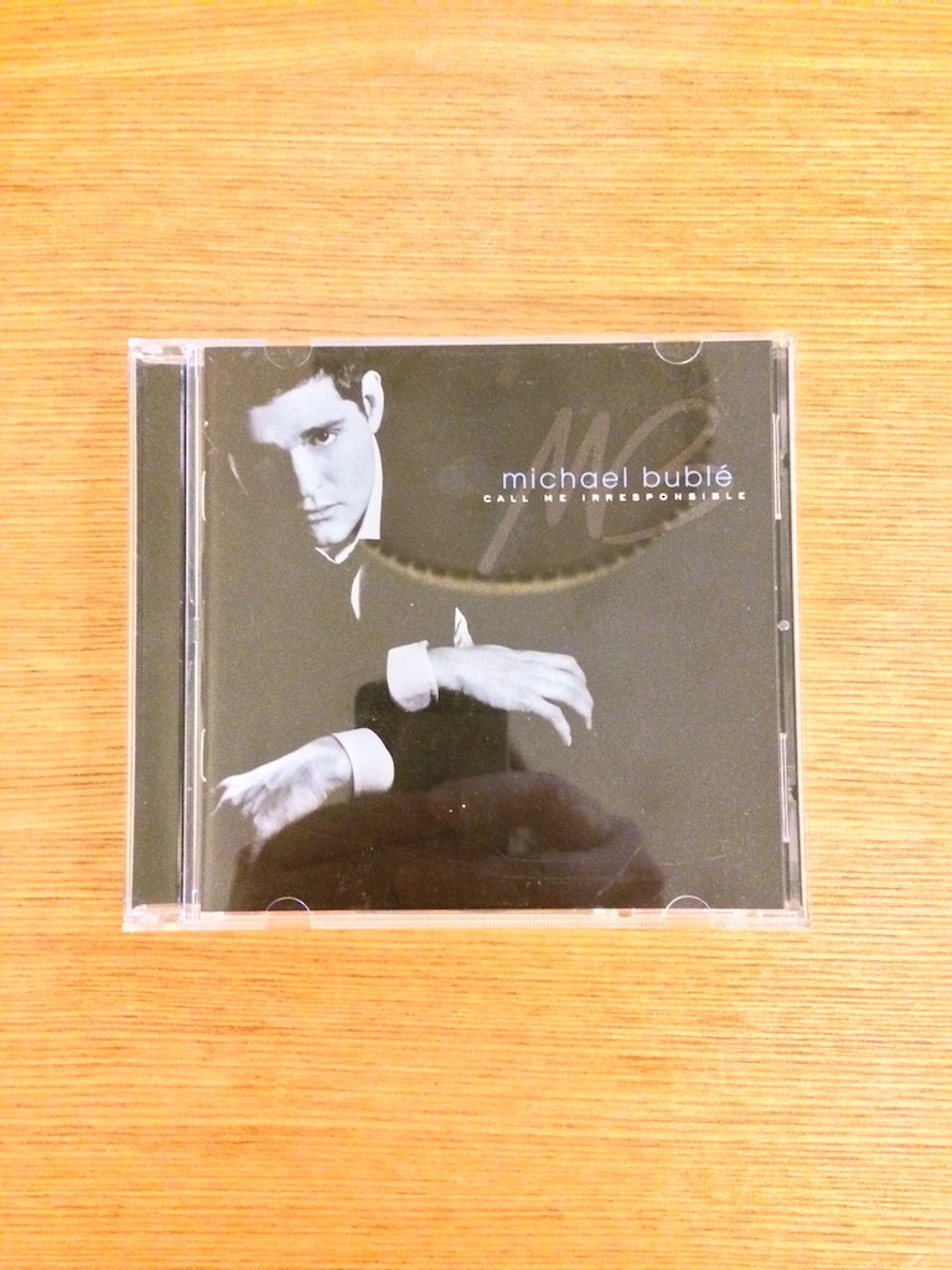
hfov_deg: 46.8
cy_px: 635
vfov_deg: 60.0
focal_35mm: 30
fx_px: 1100
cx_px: 476
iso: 1250
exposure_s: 1/17
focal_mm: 4.12
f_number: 2.2
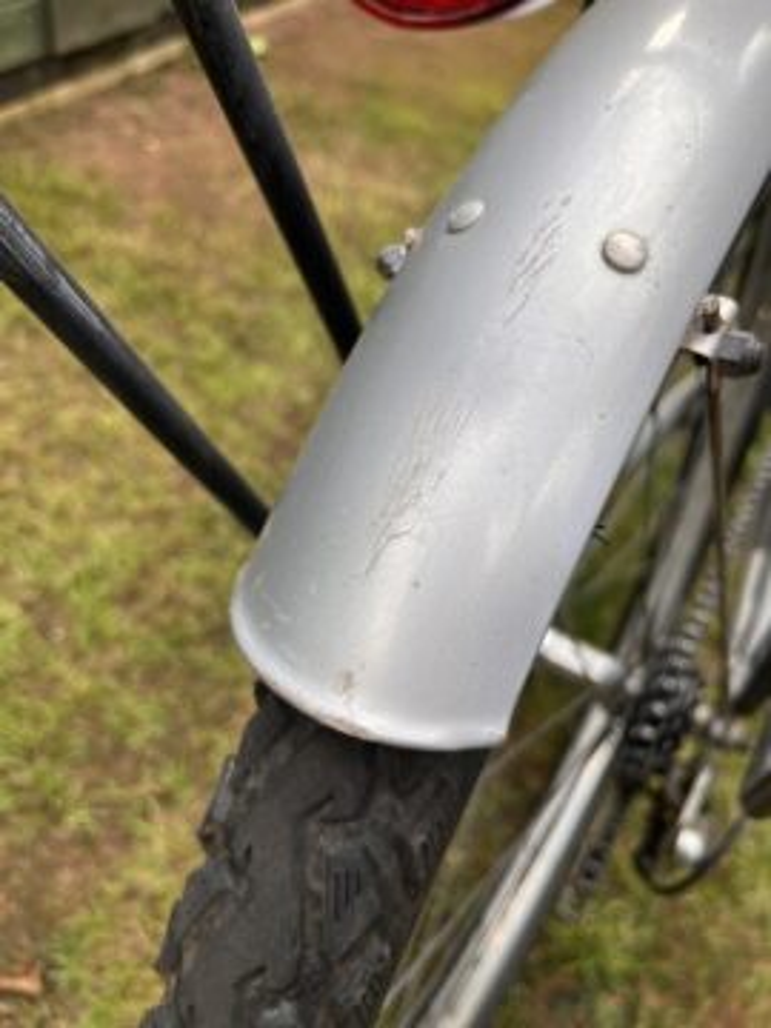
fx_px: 772
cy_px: 514
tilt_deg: -50.4
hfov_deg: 53.1
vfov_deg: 67.3
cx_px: 386
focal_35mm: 26
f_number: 1.6
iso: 50
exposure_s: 1/520
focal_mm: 5.1
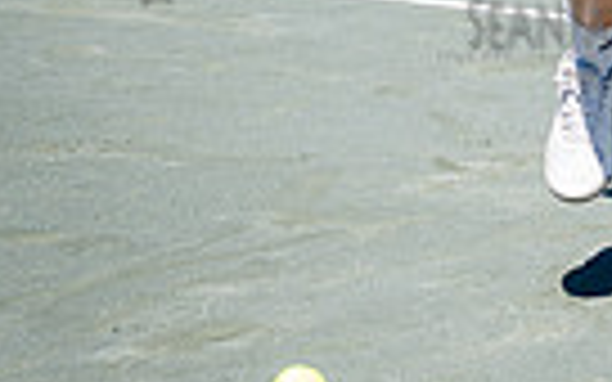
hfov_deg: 8.0
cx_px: 641
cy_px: -419
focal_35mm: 261
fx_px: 4353
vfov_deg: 4.9
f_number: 3.5
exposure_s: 1/1250
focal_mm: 50
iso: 200
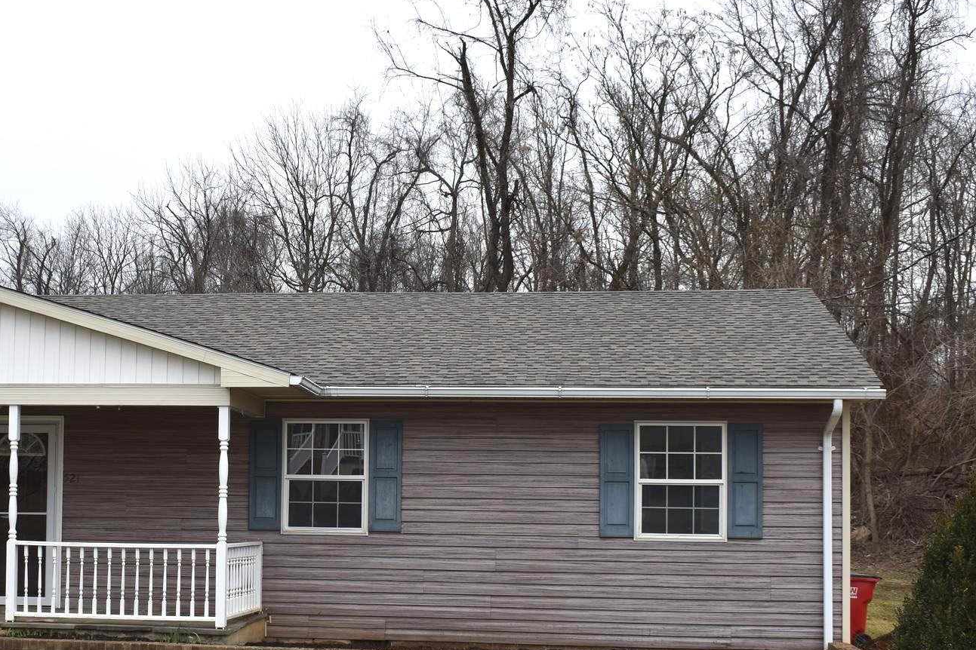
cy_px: 444
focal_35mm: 57
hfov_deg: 34.6
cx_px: 288
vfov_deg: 23.6
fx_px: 1545
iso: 100
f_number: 5.6
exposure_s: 1/125
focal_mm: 24
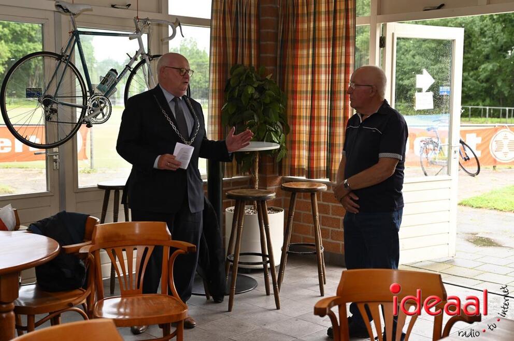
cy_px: 170
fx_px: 742
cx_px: 257
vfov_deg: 25.9
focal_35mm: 52
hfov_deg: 38.2
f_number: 4
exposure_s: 1/60
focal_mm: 52
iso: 200
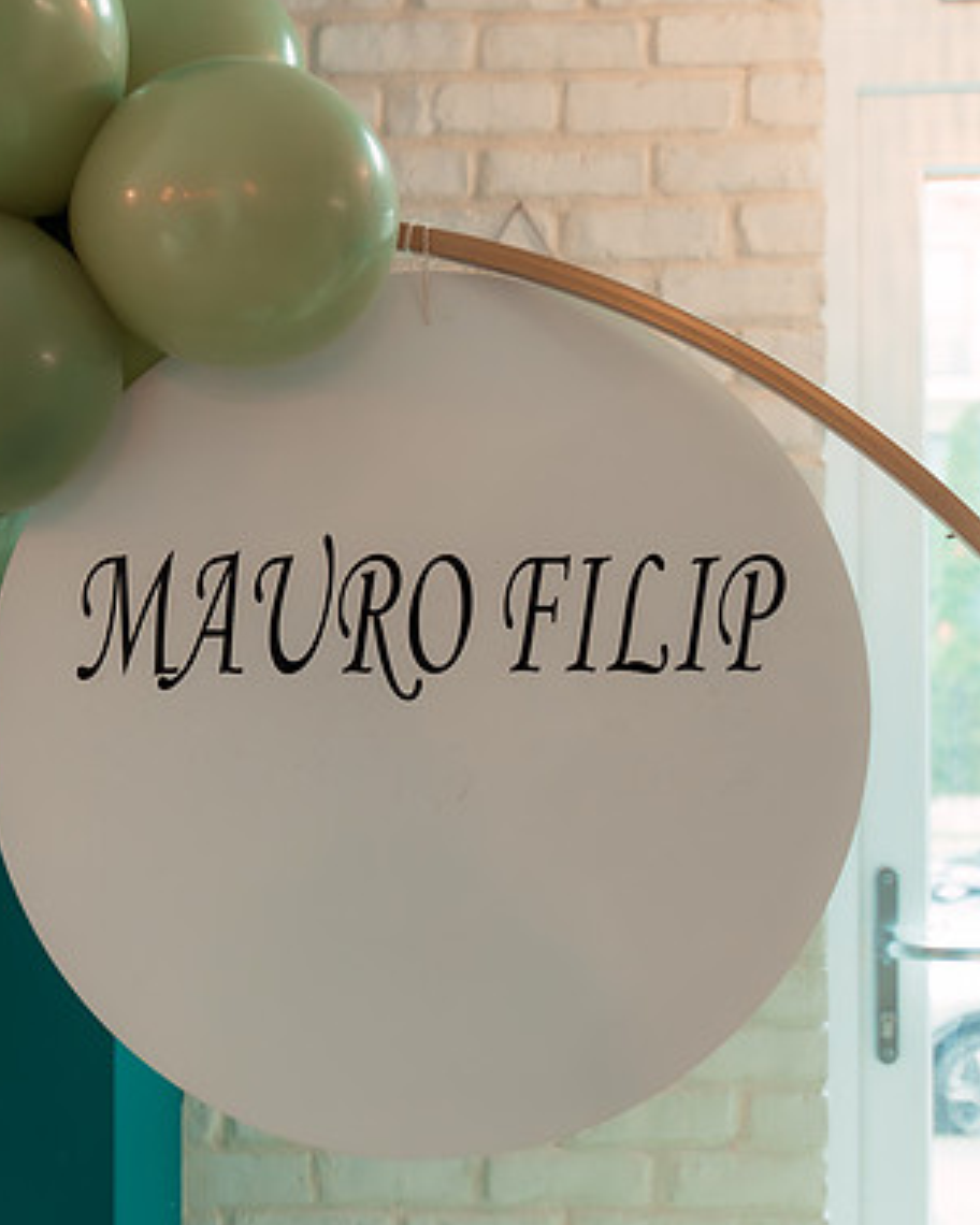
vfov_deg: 40.3
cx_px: 371
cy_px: 614
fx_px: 1668
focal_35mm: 46
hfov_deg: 32.6
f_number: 2.8
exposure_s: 1/250
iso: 1000
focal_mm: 30
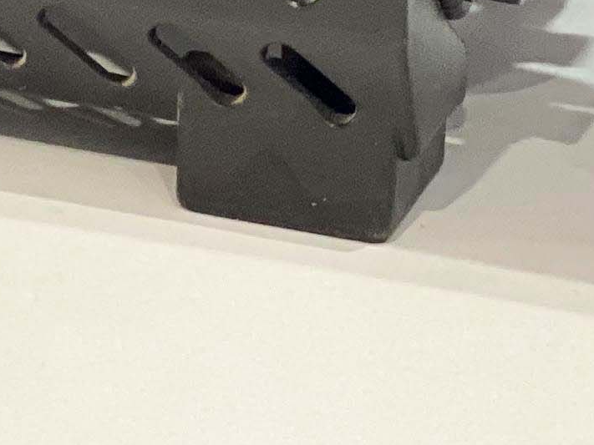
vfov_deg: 4.9
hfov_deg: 6.7
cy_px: -709
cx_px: 82
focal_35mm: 295
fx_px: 5061
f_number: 2
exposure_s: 1/33
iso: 160
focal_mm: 6
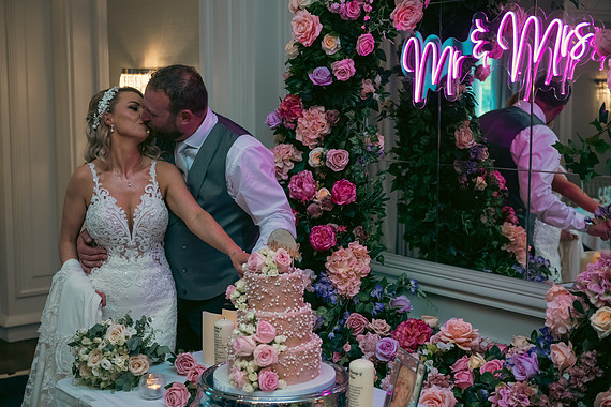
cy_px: 203
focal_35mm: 56
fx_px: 950
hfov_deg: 35.6
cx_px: 302
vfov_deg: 24.2
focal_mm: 55
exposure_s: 1/160
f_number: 3.5
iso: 800
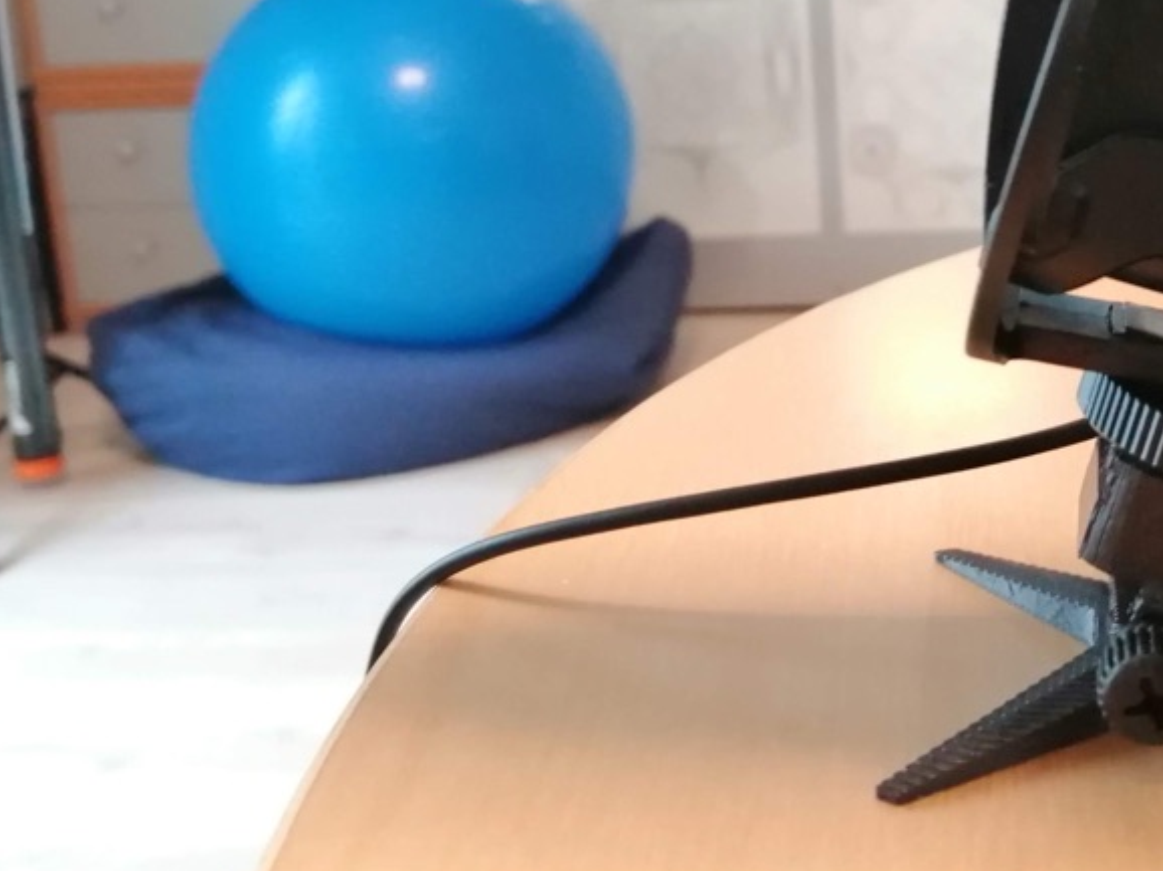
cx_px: 934
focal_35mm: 45
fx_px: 1511
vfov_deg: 31.6
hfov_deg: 40.3
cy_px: 219
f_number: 1.8
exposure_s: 1/33.3
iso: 400
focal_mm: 3.64
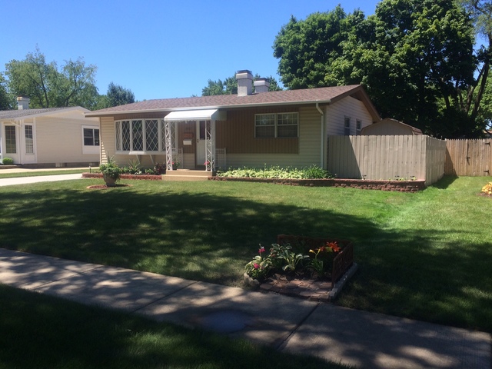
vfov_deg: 48.2
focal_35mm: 29
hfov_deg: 61.7
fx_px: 412
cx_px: 246
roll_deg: -0.5
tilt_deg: -2.5
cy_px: 184
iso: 32
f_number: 2.2
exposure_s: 1/1053
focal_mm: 4.15
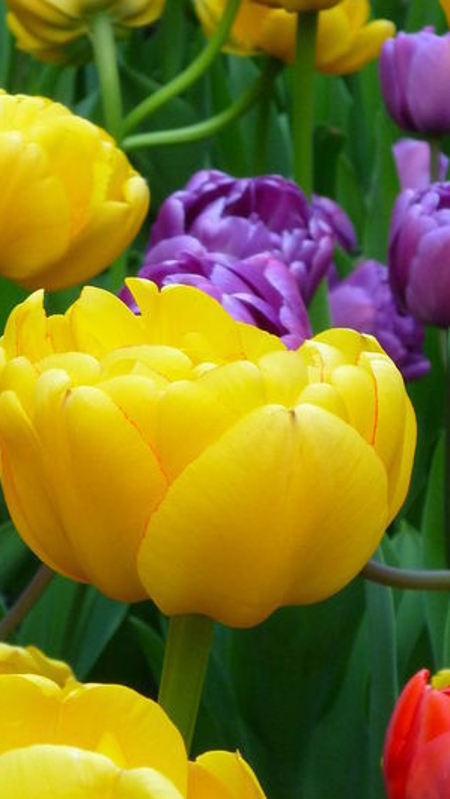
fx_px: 2544
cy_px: 516
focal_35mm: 120
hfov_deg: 10.1
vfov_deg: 17.8
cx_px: 105
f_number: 5.2
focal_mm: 11.5
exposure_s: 1/50
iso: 250
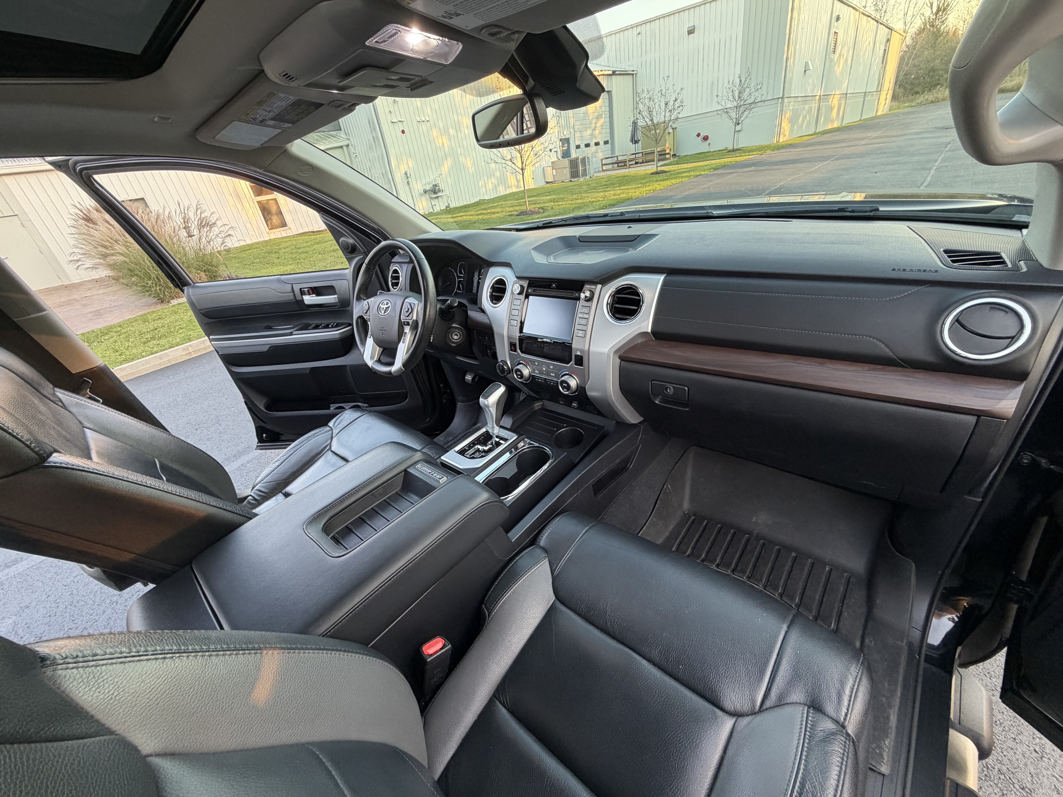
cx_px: 532
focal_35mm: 14
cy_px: 398
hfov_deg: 102.1
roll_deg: +10.1
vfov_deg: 85.7
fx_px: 430
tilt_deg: -28.6
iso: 250
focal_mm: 2.22
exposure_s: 1/120
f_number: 2.2
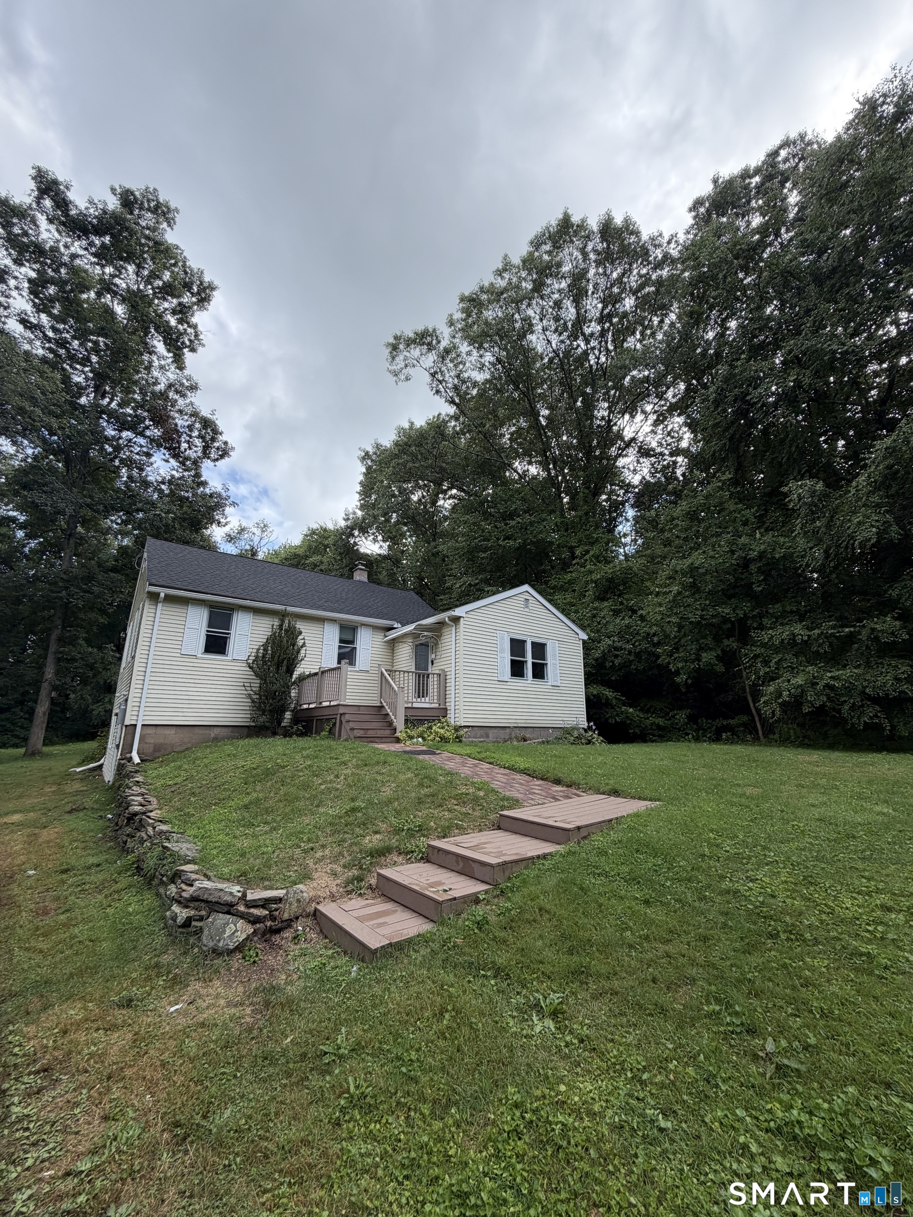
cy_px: 608
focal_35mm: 14
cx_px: 456
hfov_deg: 85.7
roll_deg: -0.4
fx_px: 492
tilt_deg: +15.1
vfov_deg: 102.1
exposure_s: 1/502
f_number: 2.2
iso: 40
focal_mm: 2.22
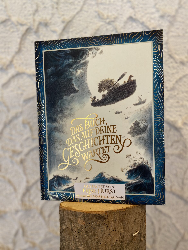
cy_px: 125
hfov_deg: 53.1
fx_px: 188
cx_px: 94
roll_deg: -0.9
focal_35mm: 26
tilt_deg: -4.8
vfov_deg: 67.3
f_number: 1.8
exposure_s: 1/50
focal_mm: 4.25
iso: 160
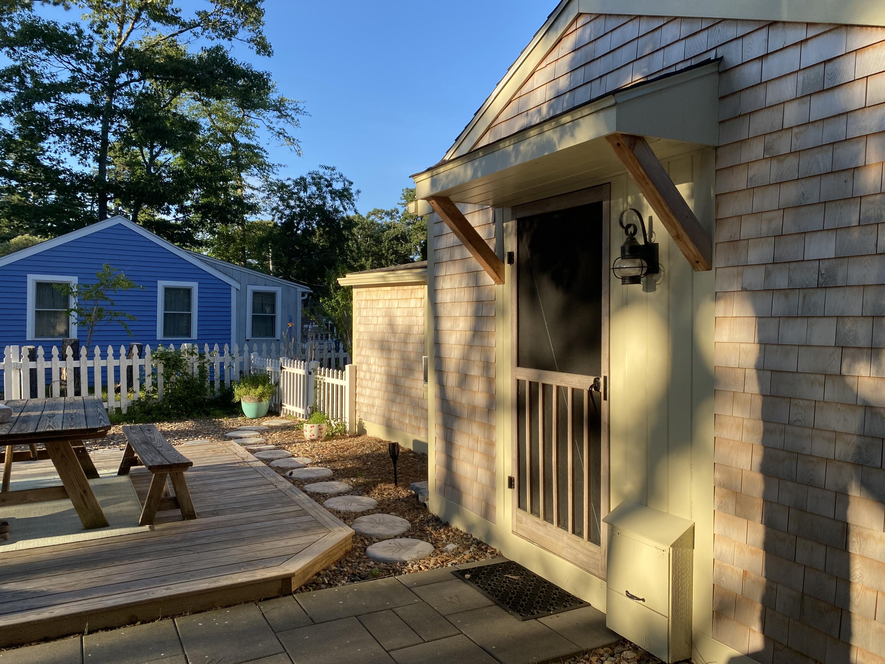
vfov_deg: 53.1
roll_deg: -0.6
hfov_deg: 67.3
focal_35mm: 26
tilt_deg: -1.0
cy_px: 332
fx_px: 665
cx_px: 442
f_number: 1.8
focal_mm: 4.25
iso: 32
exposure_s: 1/965
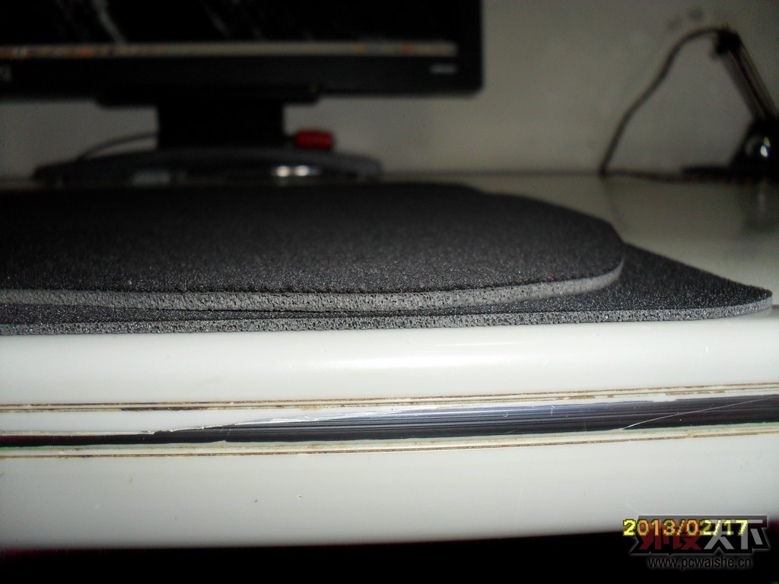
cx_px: 390
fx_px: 788
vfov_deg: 40.7
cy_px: 292
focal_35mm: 35
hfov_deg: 52.6
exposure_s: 1/45
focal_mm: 6.3
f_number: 3.2
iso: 200
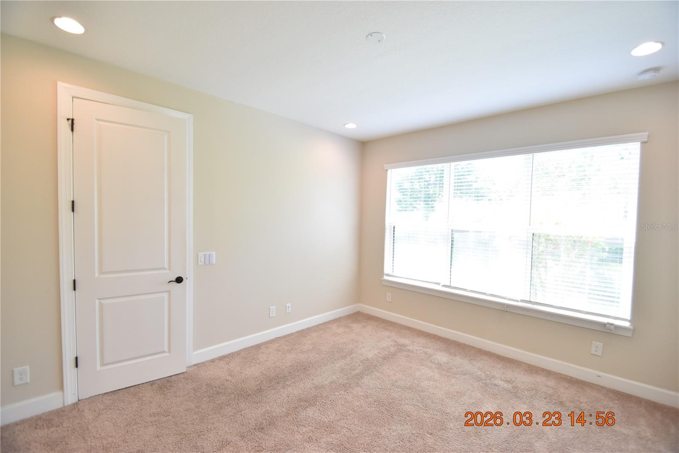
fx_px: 283
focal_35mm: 15
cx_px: 340
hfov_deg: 100.4
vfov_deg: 77.3
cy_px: 226
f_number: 3.5
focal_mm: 10
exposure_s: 1/180
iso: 800
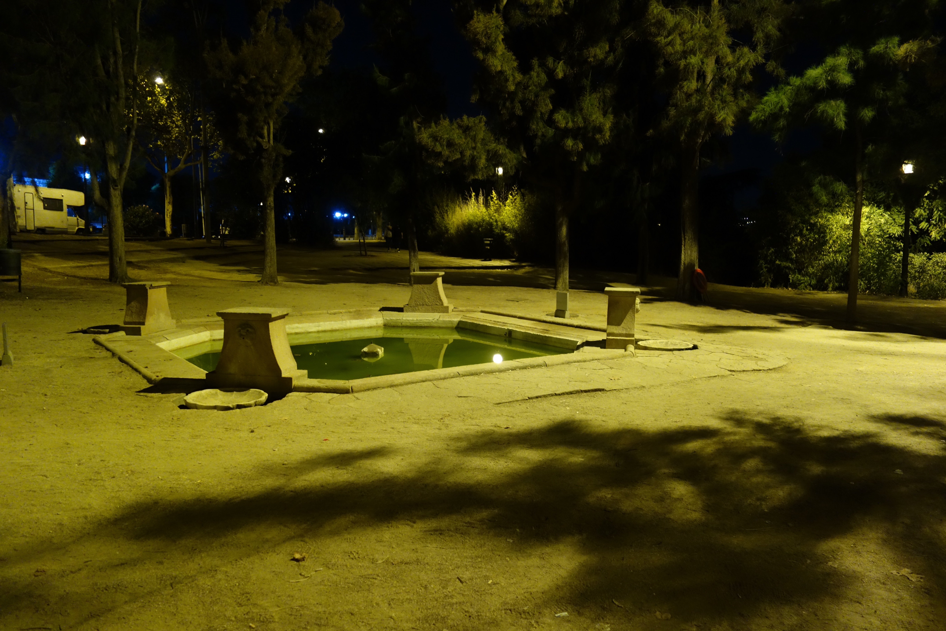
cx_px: 473
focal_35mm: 28
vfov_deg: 46.4
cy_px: 316
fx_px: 736
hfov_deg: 65.5
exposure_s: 1/30
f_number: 1.8
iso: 800
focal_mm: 10.4
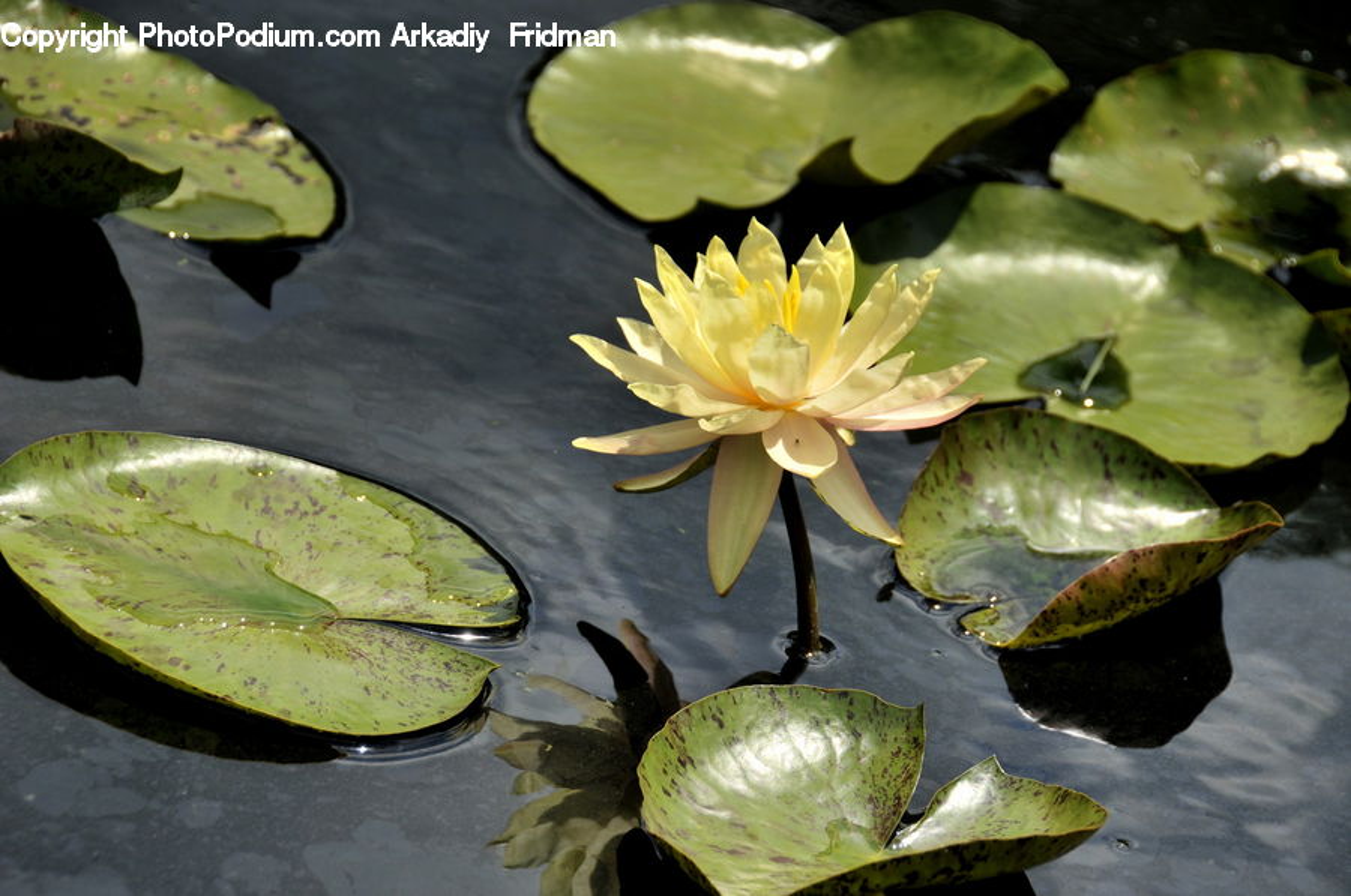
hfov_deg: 13.1
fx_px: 5901
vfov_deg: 8.7
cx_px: 676
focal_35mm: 158
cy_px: 448
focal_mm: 105
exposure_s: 1/640
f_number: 7.1
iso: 200
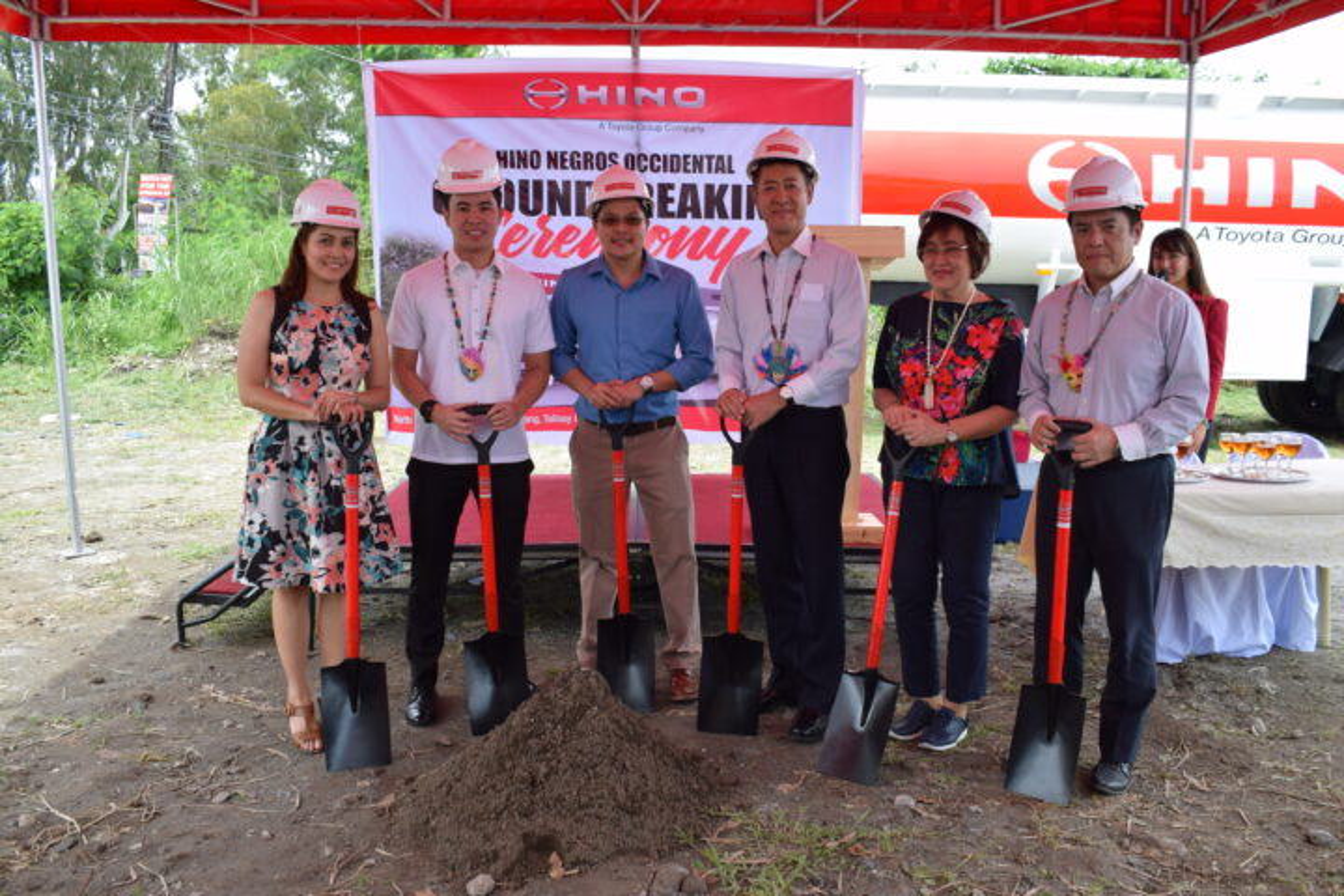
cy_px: 448
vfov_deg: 40.0
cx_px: 672
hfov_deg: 57.2
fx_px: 1232
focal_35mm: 33
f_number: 8
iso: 280
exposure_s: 1/250
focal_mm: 22
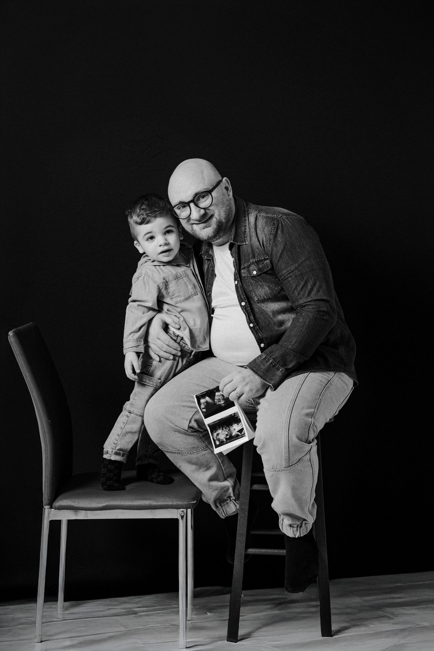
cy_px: 326
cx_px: 217
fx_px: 1193
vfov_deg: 30.5
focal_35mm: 66
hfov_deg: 20.6
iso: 250
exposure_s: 1/160
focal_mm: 66
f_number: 4.5
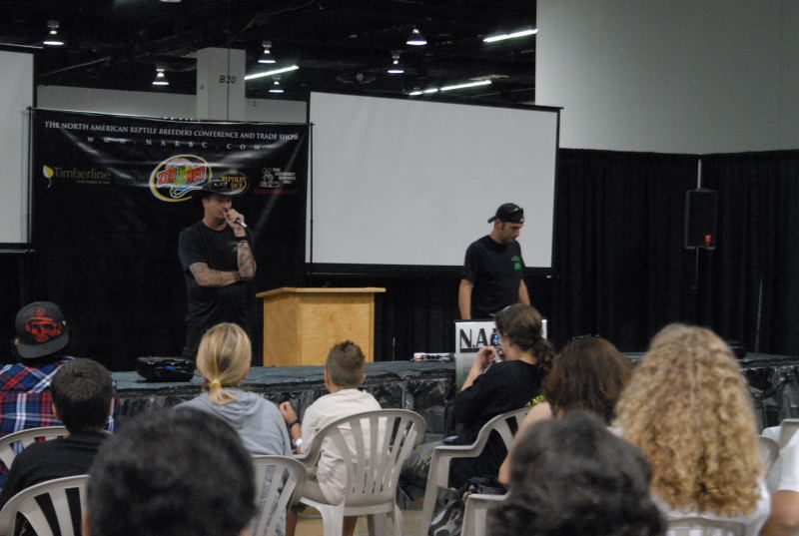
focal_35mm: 66
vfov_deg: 20.7
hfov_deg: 30.5
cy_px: 268
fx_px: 1468
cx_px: 400
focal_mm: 44
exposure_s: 1/125
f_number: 4
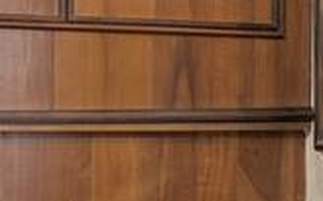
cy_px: 130
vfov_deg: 9.3
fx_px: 1231
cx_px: 284
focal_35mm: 140
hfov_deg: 14.8
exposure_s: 1/30
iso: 400
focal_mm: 22
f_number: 8
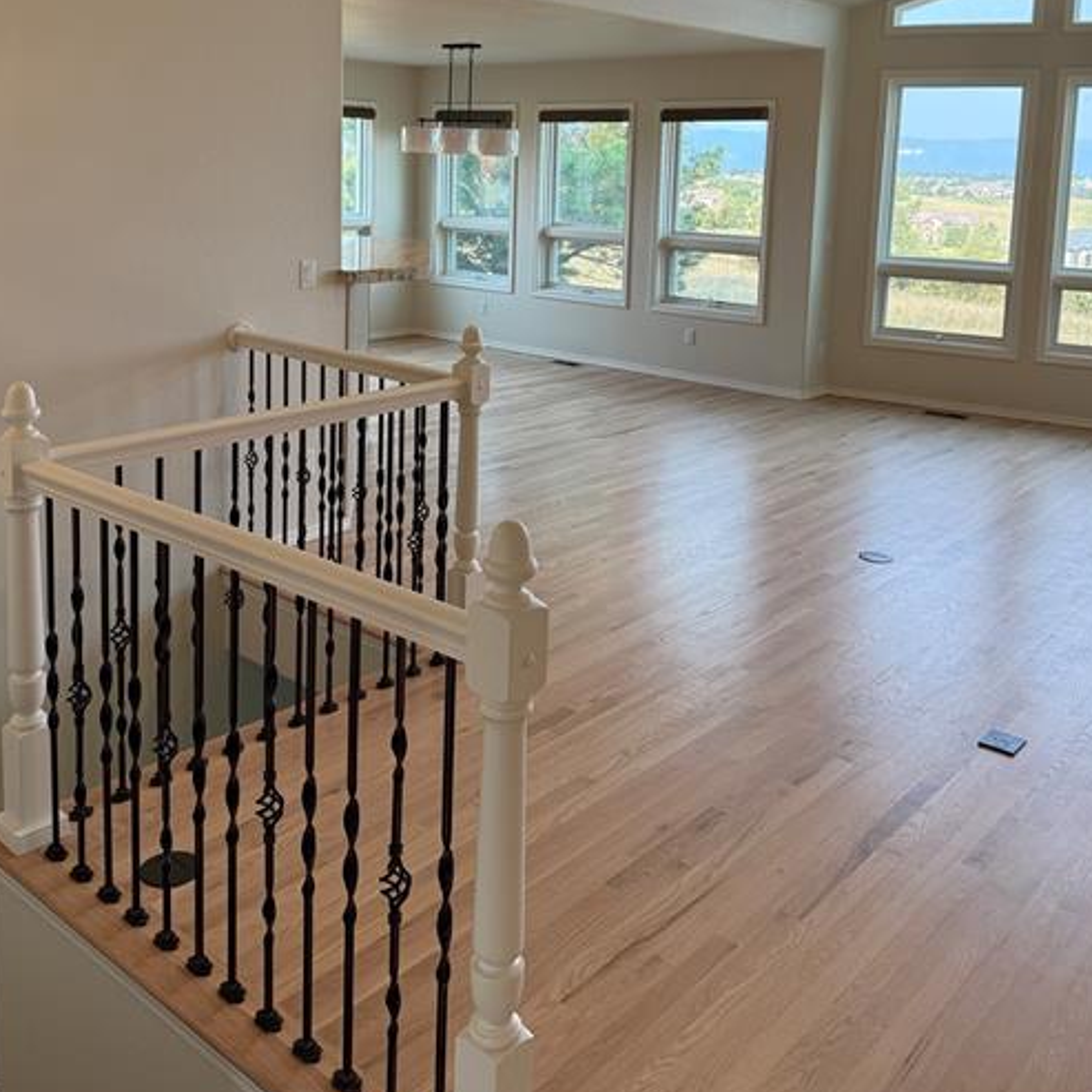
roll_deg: -1.8
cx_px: 517
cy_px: 310
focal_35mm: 33
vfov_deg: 48.3
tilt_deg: -6.3
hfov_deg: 49.7
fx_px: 1178
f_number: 1.78
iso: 100
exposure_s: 1/233
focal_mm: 6.76
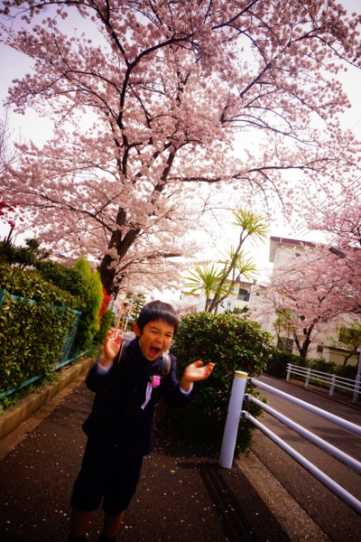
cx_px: 180
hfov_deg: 53.1
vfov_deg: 73.7
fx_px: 361
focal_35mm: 24
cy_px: 271
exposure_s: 1/80
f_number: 13
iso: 100
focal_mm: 16
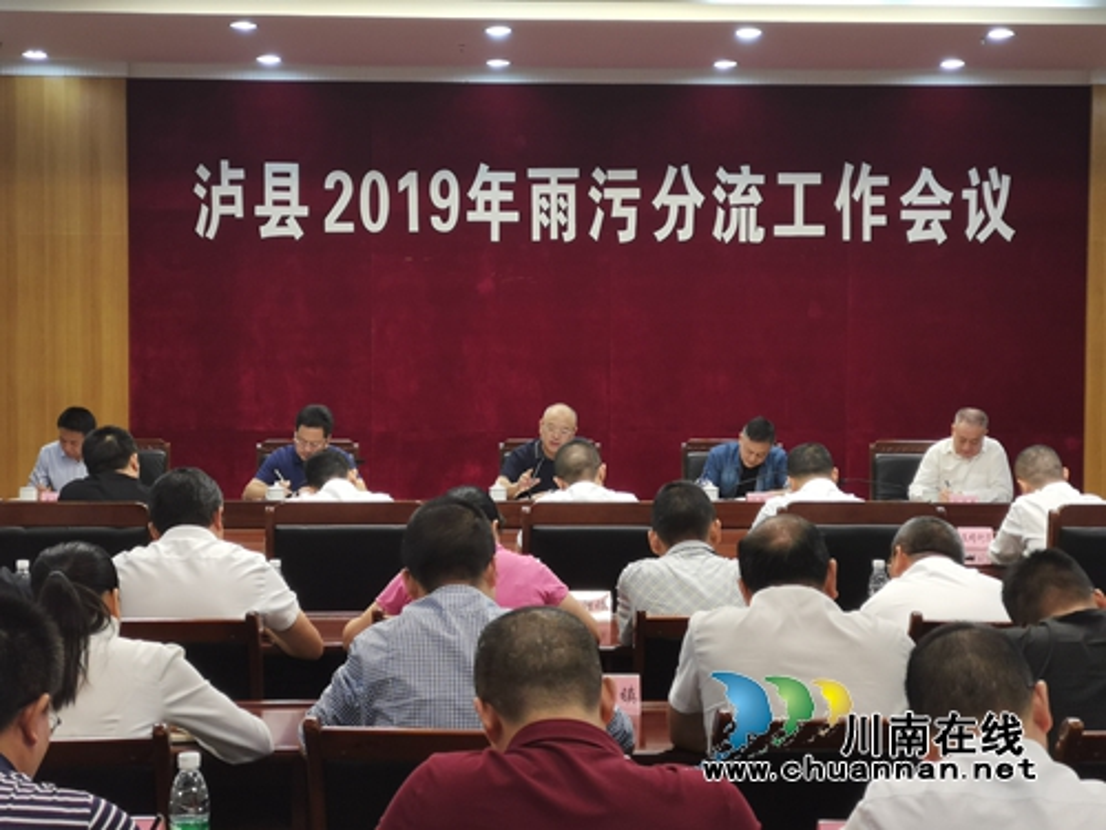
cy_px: 415
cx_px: 553
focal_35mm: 61
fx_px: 1949
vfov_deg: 24.0
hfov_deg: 31.7
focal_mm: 3.95
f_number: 2.4
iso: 80
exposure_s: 1/50
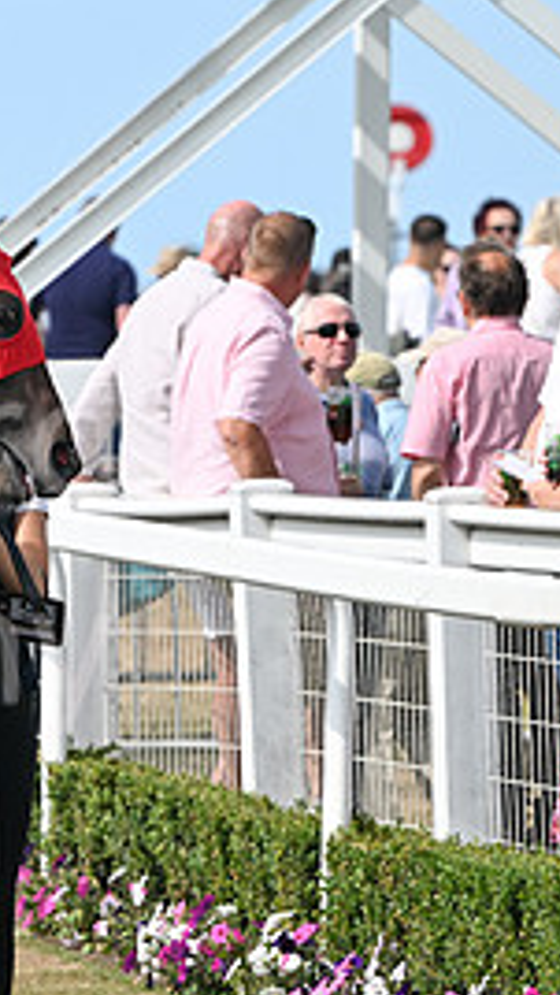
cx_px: -360
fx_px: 11970
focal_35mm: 454
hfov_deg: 2.7
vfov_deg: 4.8
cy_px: 470
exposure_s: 1/2000
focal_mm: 200
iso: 400
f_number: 5.6
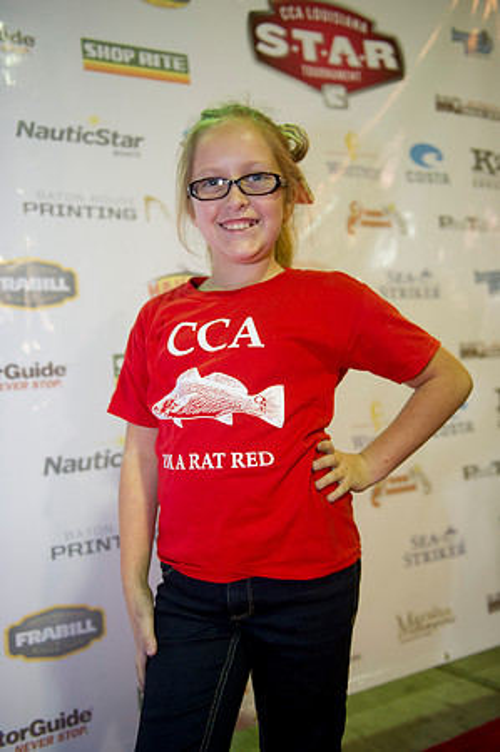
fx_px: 668
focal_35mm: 32
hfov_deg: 41.0
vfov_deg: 58.8
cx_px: 250
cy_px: 376
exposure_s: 1/60
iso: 1250
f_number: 2.8
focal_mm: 32
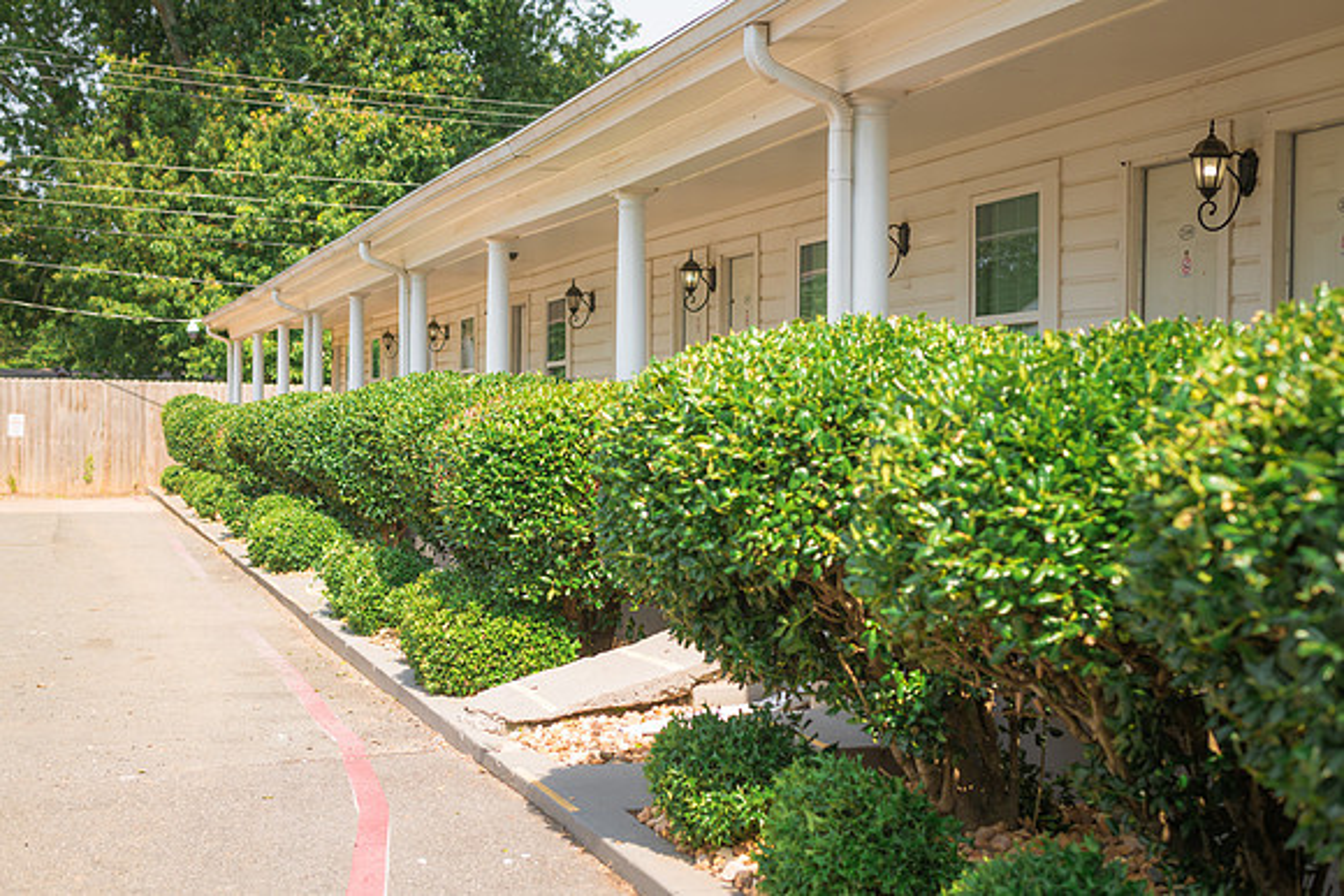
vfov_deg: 27.0
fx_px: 1867
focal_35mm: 50
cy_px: 448
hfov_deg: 39.6
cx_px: 672
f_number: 4
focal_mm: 50
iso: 320
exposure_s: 1/1250
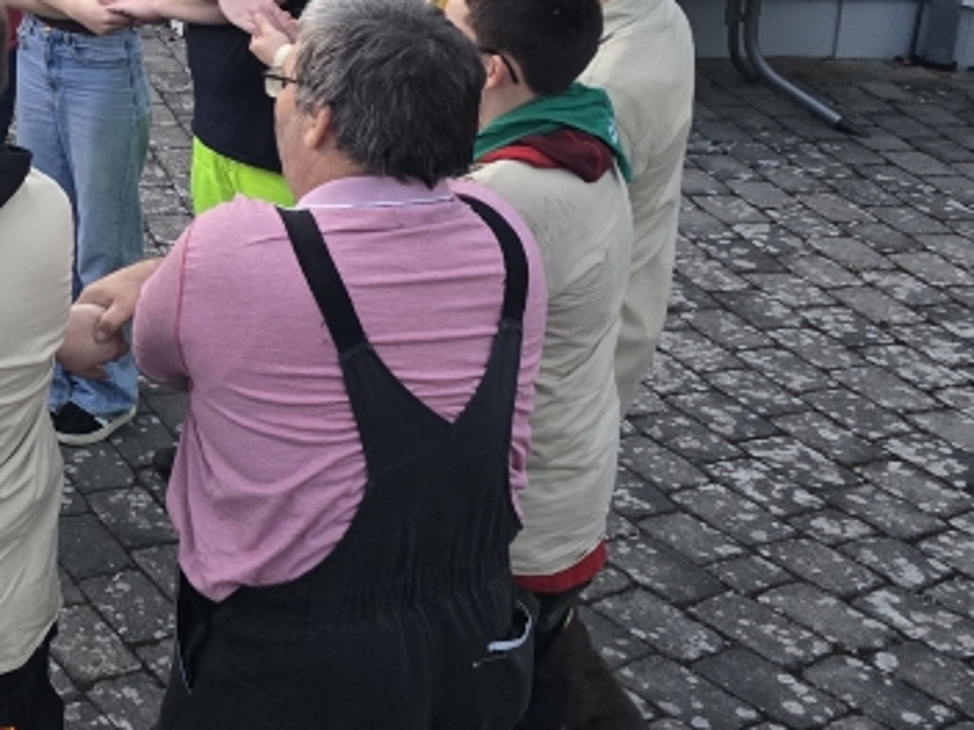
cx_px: -299
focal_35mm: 67
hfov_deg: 25.0
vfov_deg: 21.3
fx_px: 1885
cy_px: 30
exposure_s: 1/120
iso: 800
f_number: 1.7
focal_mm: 6.3
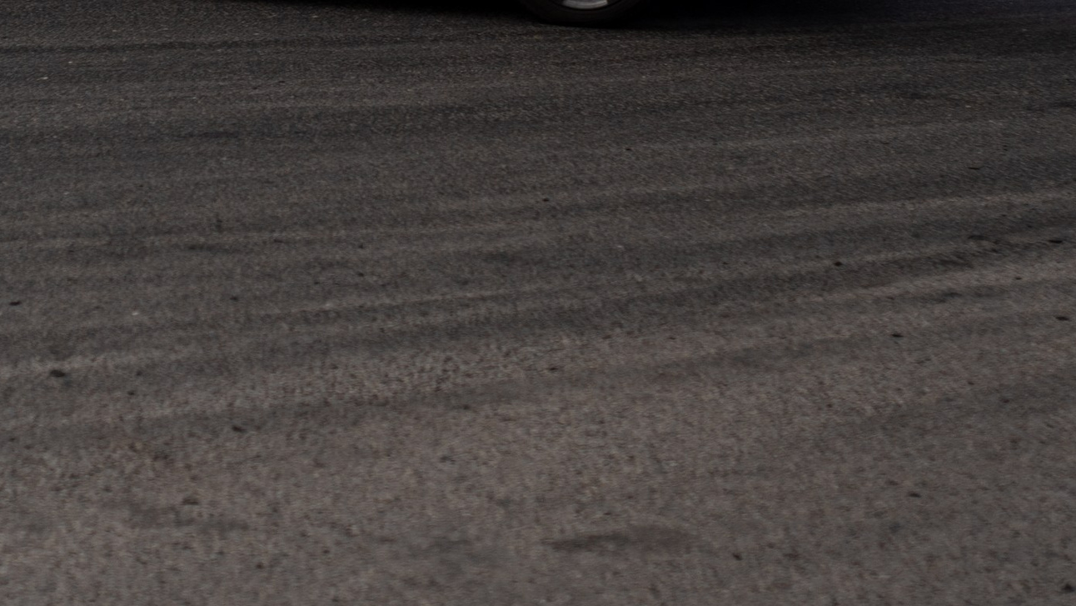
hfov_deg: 19.5
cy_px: -201
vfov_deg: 10.8
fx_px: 3110
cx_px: 252
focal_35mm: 109
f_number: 2.2
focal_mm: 35
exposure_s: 1/2000
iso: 100
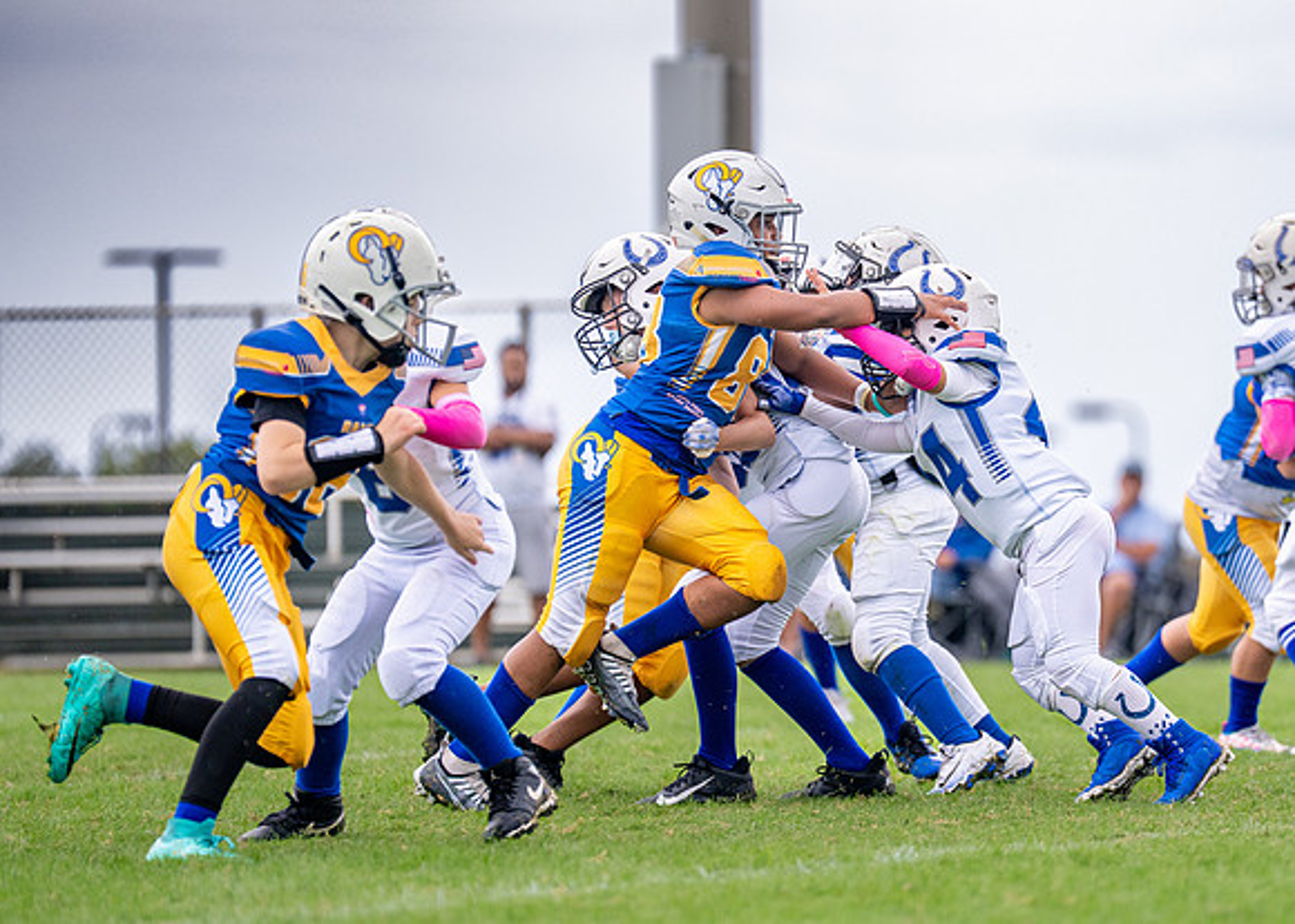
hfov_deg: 7.0
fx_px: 10638
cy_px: 464
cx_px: 893
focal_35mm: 289
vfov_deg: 5.0
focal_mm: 200
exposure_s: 1/1600
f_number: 2.8
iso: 400
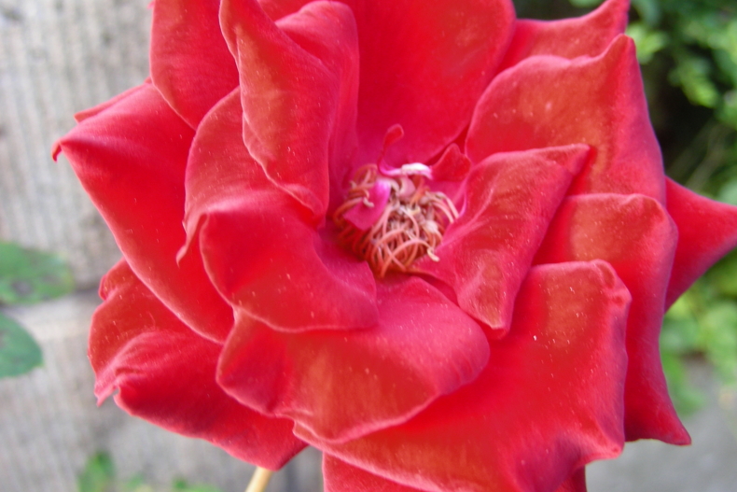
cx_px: 366
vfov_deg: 33.4
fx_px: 819
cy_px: 239
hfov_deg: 48.5
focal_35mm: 40
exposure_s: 1/30
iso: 94
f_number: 3.5
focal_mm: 6.3
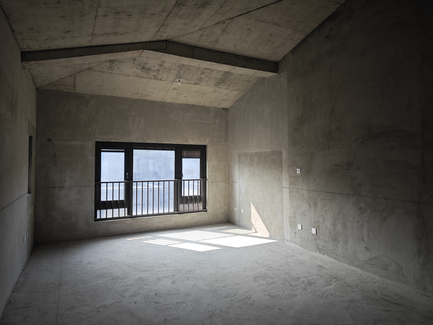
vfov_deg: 58.9
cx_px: 216
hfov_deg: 73.9
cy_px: 162
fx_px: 288
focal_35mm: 23
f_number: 1.9
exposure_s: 1/155
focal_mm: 8.7
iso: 50
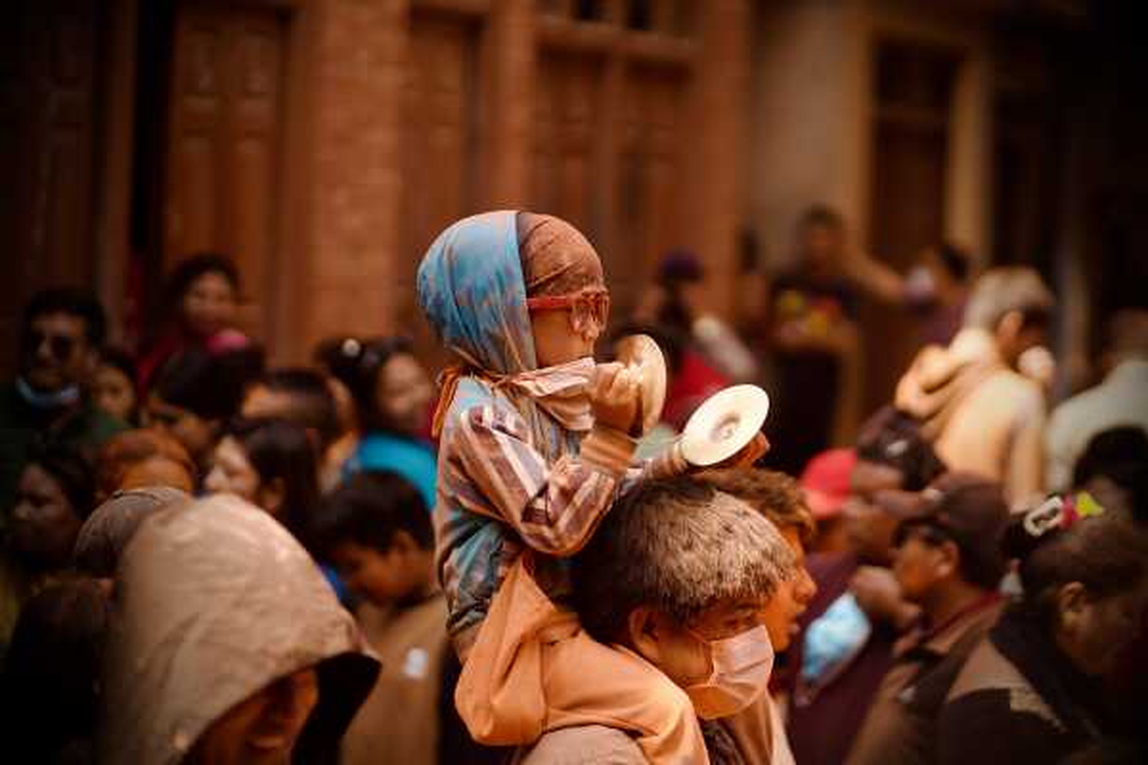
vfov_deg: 16.1
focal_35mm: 85
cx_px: 574
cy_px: 382
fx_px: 2710
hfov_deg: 23.9
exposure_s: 1/3200
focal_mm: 85
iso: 320
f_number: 1.8
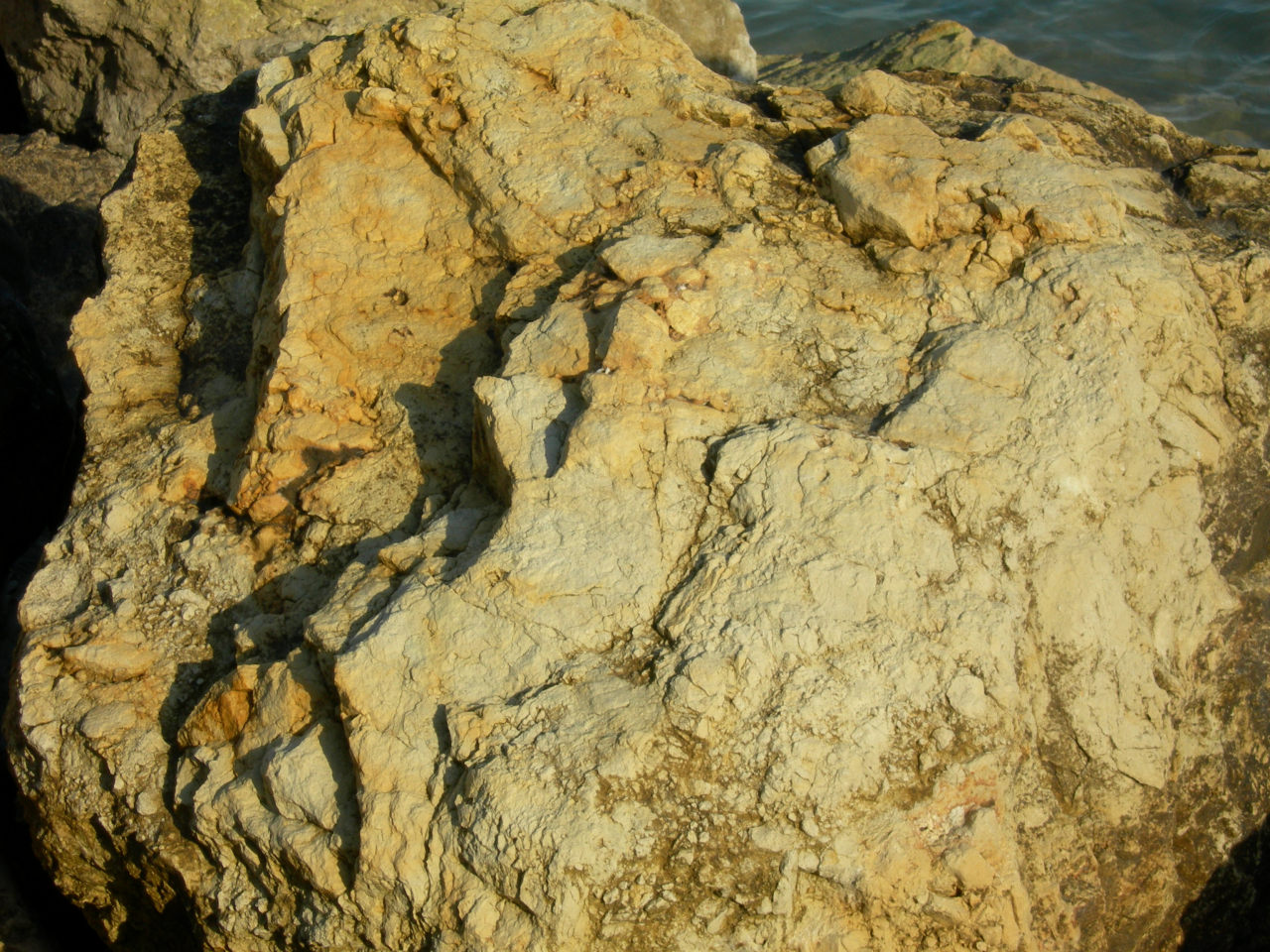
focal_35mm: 114
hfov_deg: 17.3
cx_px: 635
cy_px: 476
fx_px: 4182
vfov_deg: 13.0
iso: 50
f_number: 8.2
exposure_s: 1/212
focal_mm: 23.4
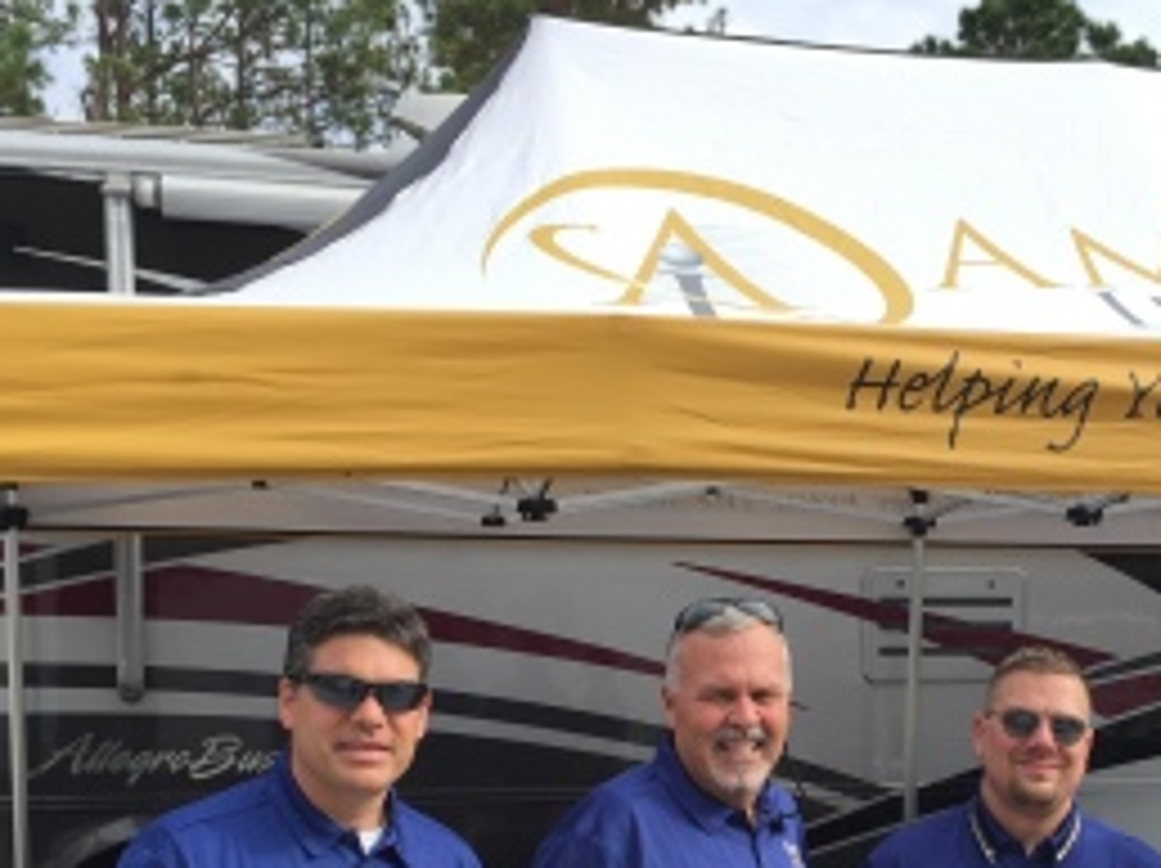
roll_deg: -2.1
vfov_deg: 26.1
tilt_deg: -3.2
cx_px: 765
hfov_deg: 35.3
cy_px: 783
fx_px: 1809
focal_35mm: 54
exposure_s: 1/1041
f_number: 2.2
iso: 32
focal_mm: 4.15
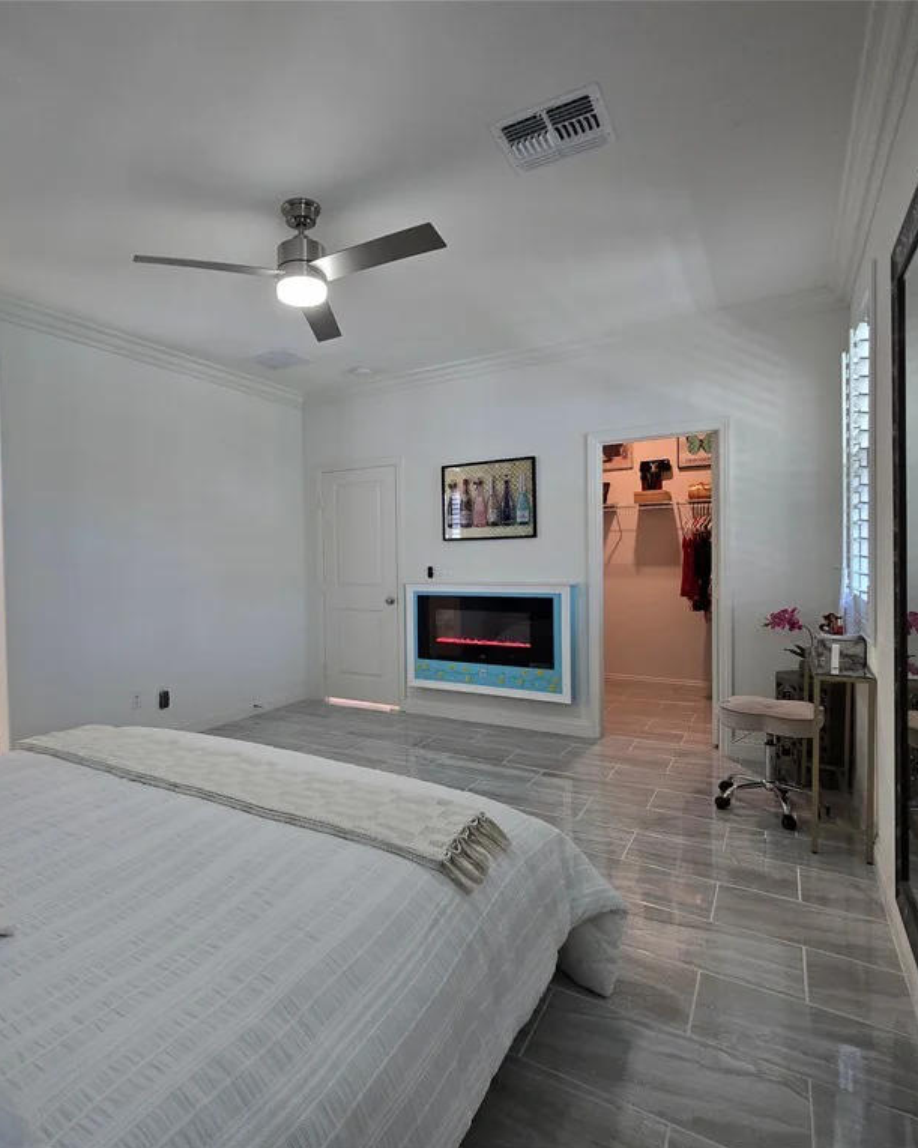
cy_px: 576
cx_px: 346
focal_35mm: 17
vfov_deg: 89.6
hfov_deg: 75.6
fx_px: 577
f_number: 2.2
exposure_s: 1/60
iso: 125
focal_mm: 2.2
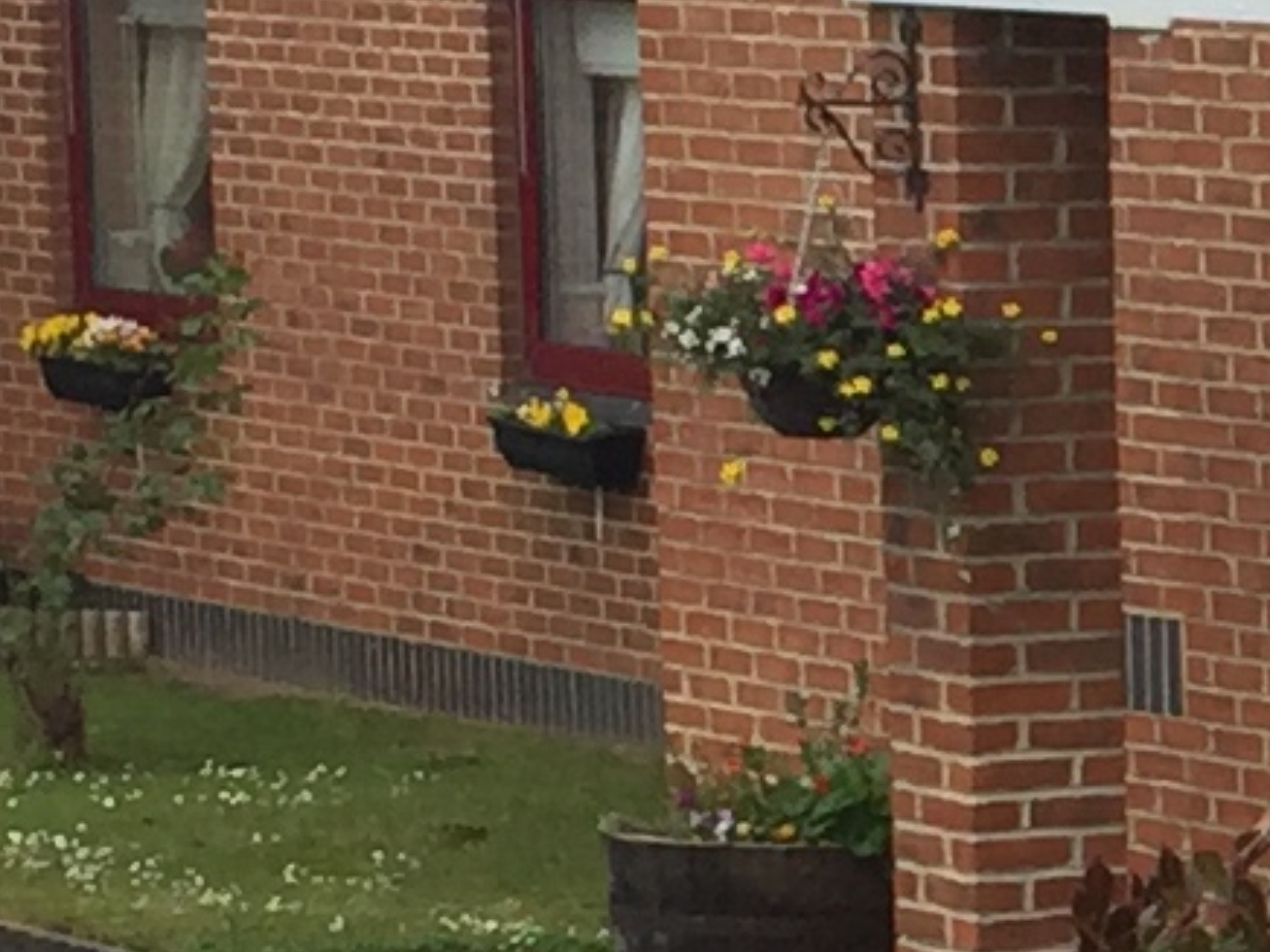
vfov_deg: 6.8
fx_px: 7961
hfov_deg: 8.4
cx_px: 2974
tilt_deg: -9.2
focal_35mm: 217
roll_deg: -0.4
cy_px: 1028
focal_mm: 4.15
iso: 32
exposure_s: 1/860
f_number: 2.2
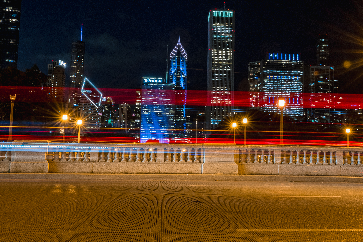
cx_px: 213
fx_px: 464
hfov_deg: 42.6
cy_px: 104
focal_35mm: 46
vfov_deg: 29.2
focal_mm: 38
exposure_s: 15
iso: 250
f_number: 22
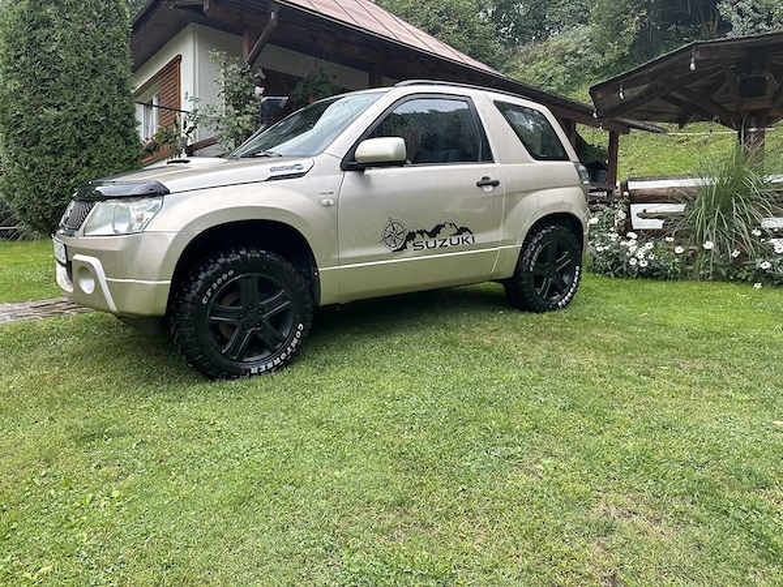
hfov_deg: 71.6
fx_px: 543
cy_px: 294
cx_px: 392
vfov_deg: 56.8
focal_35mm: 24
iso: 80
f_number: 1.78
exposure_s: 1/362
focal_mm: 6.86
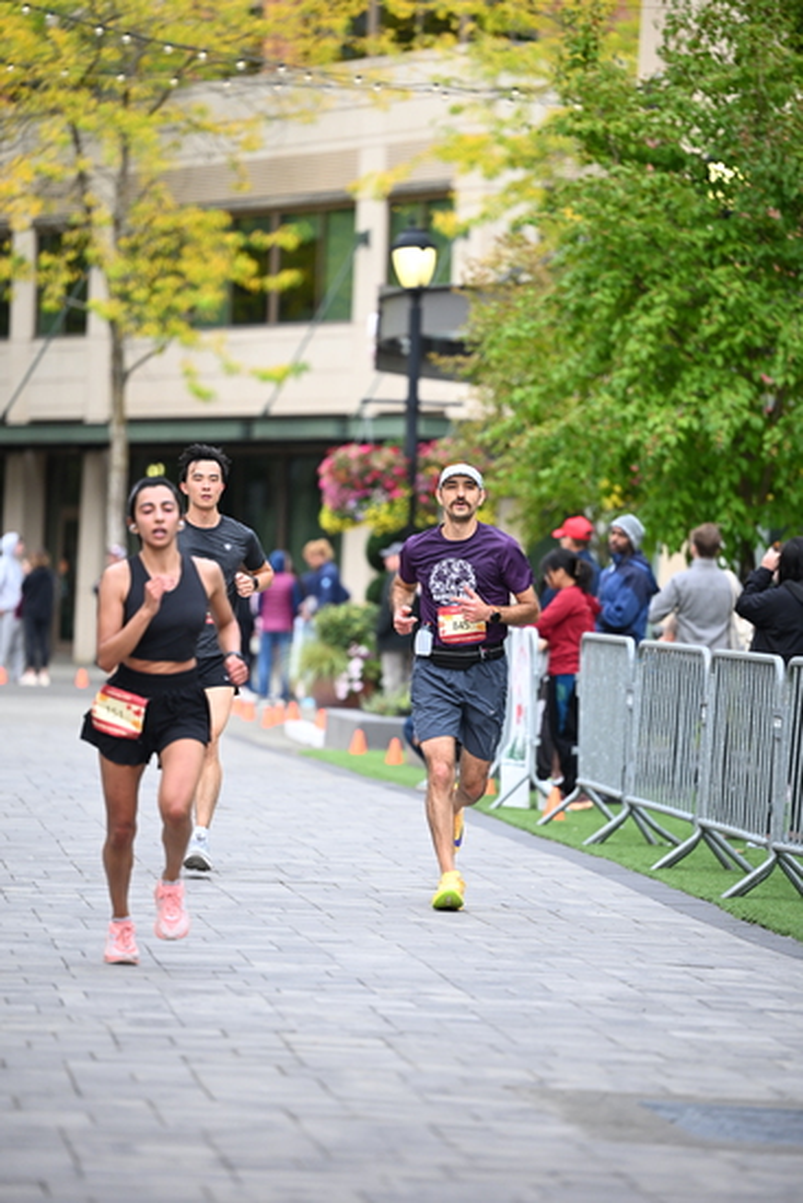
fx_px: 5684
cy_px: 602
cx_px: 402
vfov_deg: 12.1
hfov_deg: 8.1
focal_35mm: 170
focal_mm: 170
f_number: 2.8
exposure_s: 1/1600
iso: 1000
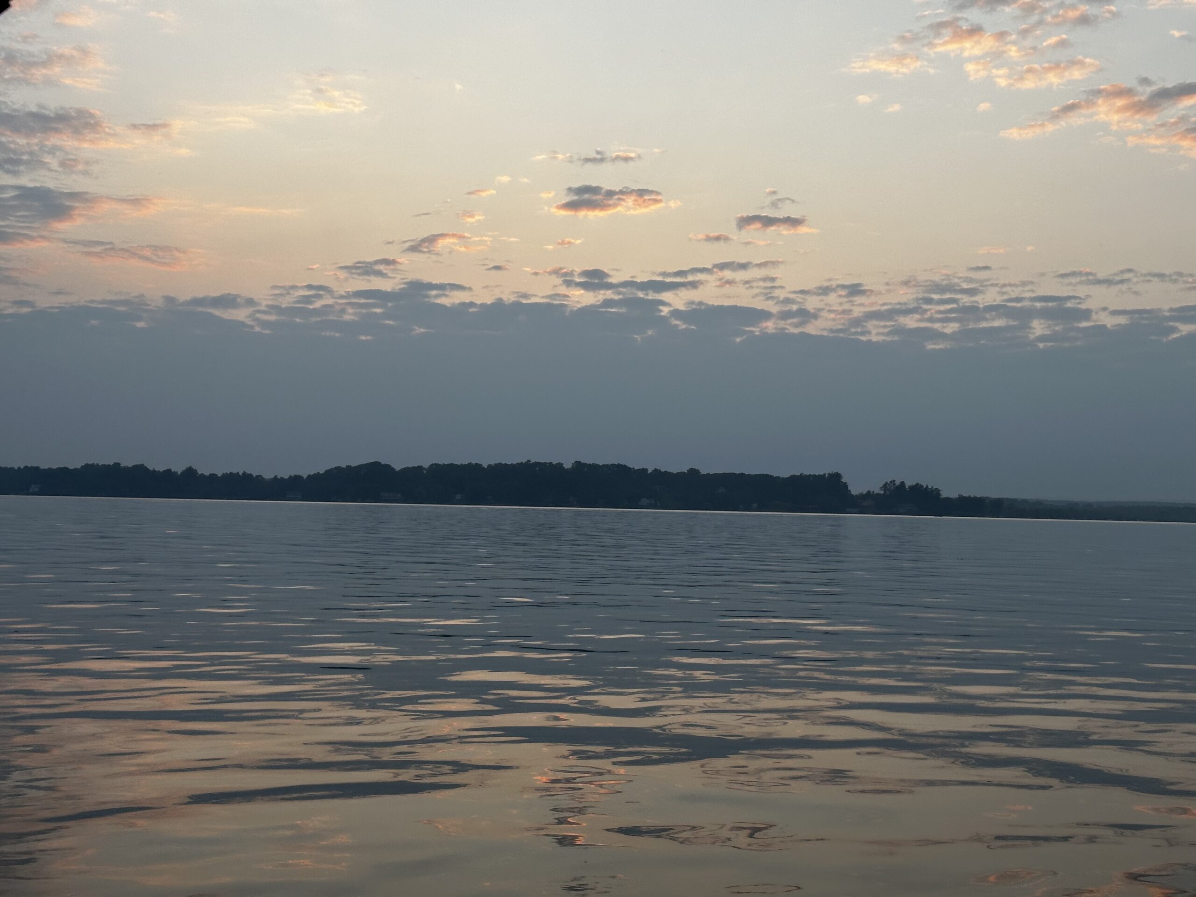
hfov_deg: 39.7
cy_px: 448
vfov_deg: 30.3
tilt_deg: +0.0
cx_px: 598
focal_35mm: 48
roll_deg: -1.0
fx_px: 1658
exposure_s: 1/659
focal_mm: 6.86
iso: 64
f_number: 1.78
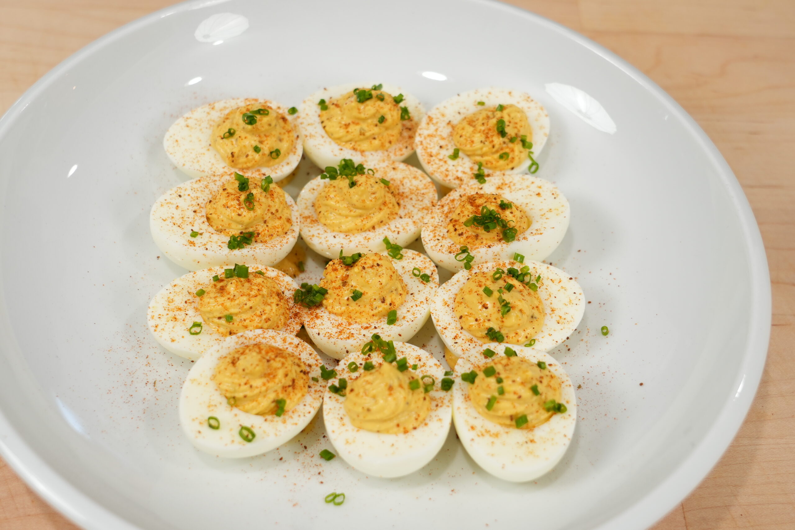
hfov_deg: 35.1
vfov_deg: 23.8
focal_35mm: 57
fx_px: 1259
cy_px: 265
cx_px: 398
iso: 400
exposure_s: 1/125
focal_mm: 38
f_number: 4.5
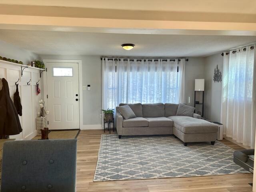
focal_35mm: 24
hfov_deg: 71.6
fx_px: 177
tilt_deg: -4.8
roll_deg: +1.4
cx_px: 128
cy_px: 96
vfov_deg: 56.8
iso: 64
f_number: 1.78
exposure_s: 1/120
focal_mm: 6.86
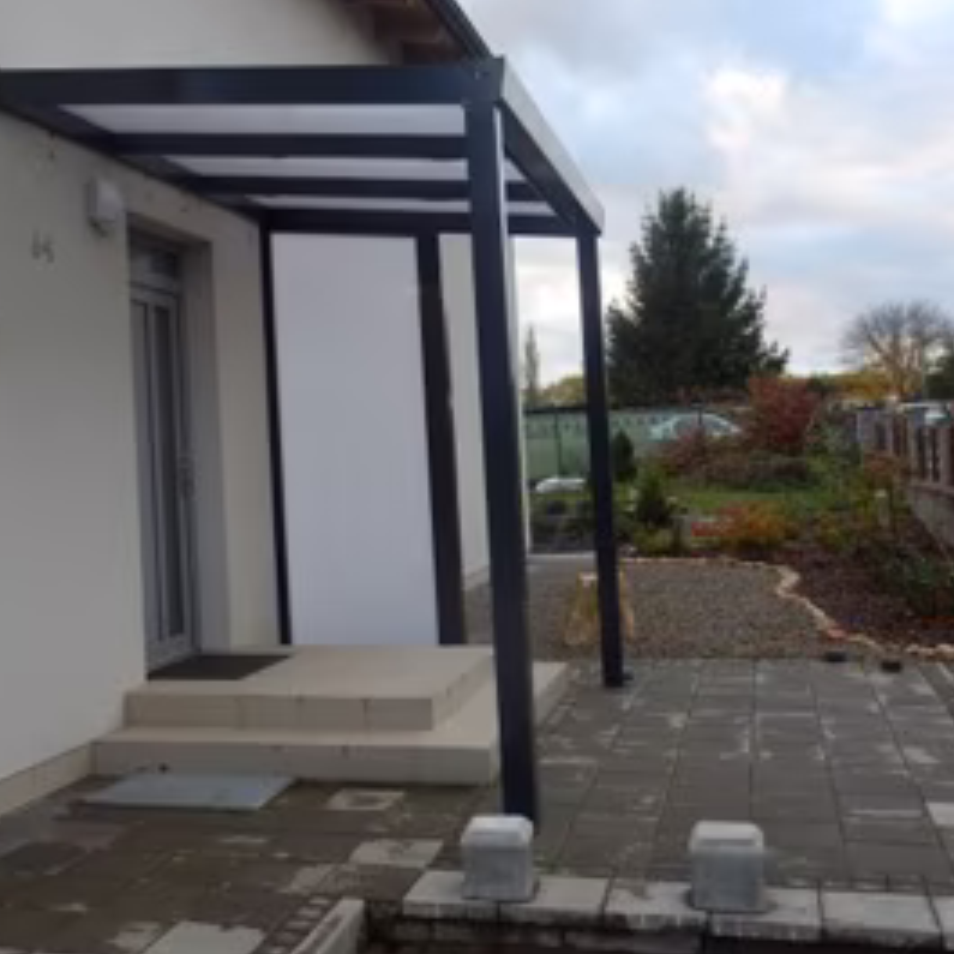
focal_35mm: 40
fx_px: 1247
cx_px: 346
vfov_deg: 41.7
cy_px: 400
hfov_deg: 41.5
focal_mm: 4.5
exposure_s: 1/60
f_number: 3
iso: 80
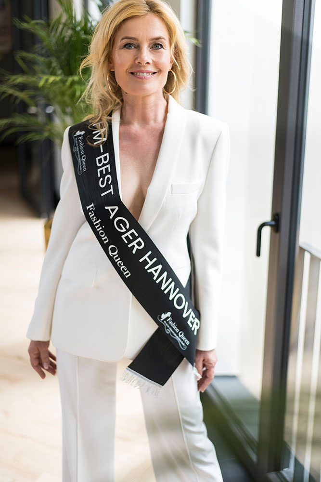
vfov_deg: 39.6
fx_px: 668
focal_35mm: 50
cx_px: 160
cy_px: 241
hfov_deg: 27.0
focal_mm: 50
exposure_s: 1/320
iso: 100
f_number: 1.8
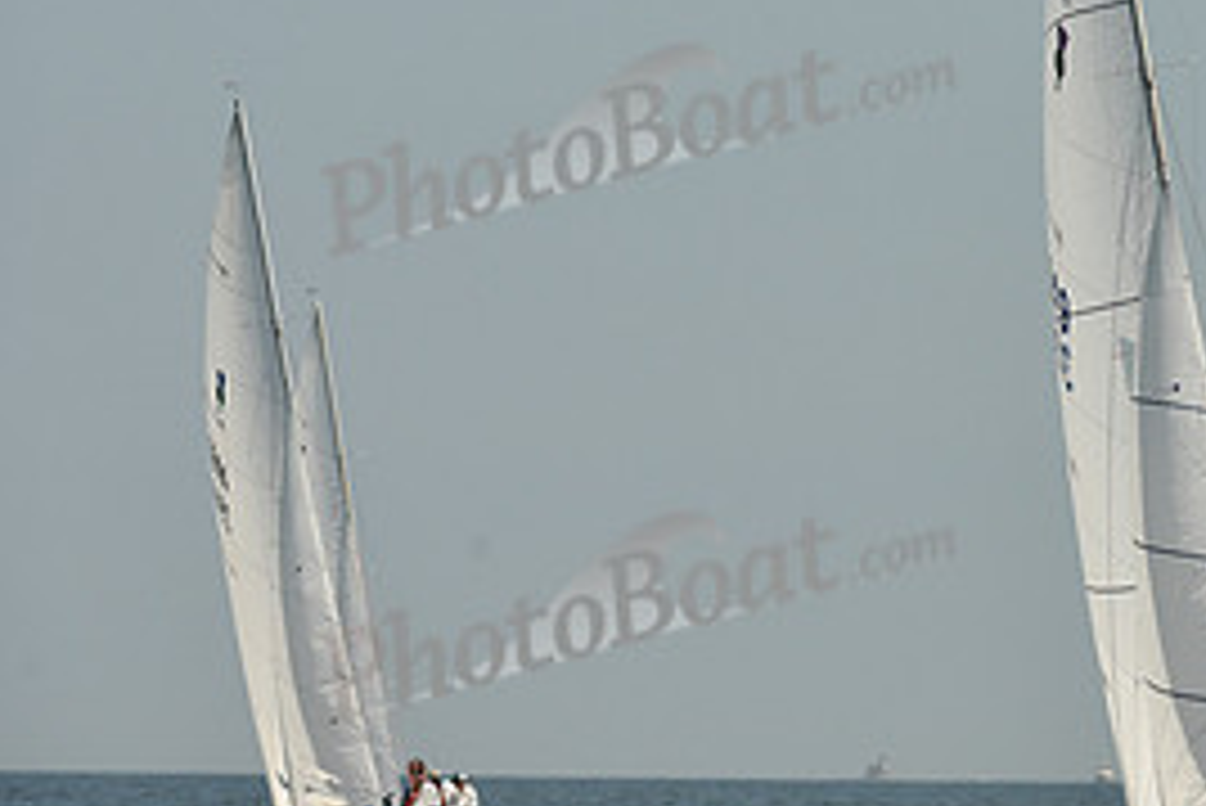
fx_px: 17429
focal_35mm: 520
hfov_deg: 4.0
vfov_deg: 2.6
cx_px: 1192
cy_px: 308
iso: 250
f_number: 7.1
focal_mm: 240
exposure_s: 1/1250
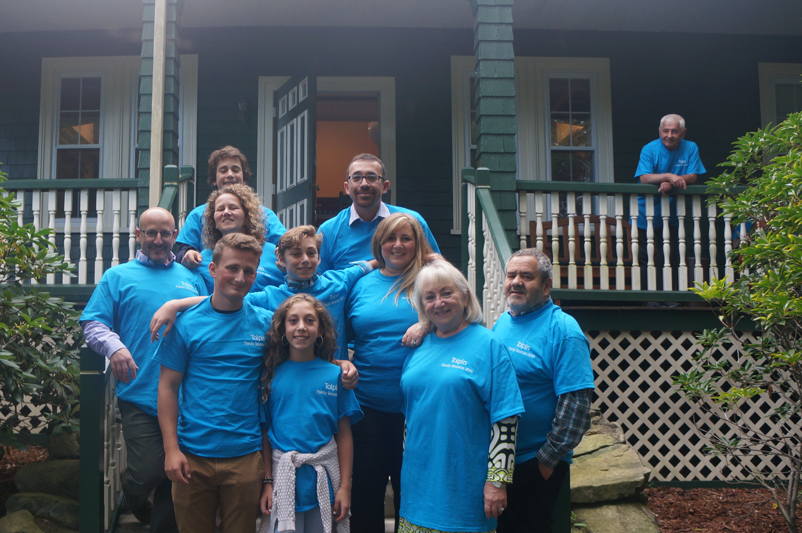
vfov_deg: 35.8
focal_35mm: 37
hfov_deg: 51.3
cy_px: 316
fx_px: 823
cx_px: 289
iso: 320
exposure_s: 1/60
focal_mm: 18
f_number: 4
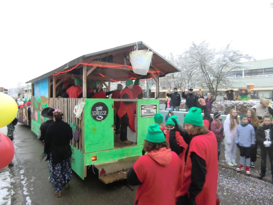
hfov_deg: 71.6
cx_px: 136
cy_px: 102
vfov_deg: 56.8
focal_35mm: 24
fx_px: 189
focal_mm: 4.3
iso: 250
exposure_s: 1/60
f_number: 3.2
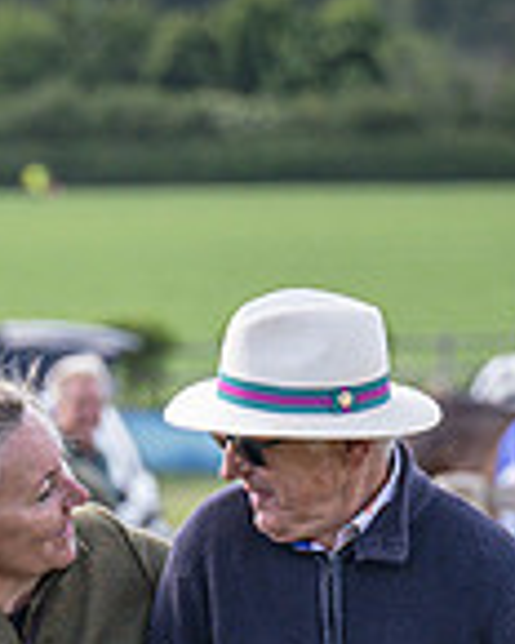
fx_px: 8402
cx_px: -157
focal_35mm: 441
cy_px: 956
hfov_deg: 3.5
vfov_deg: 4.4
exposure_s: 1/1600
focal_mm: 77
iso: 640
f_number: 2.8
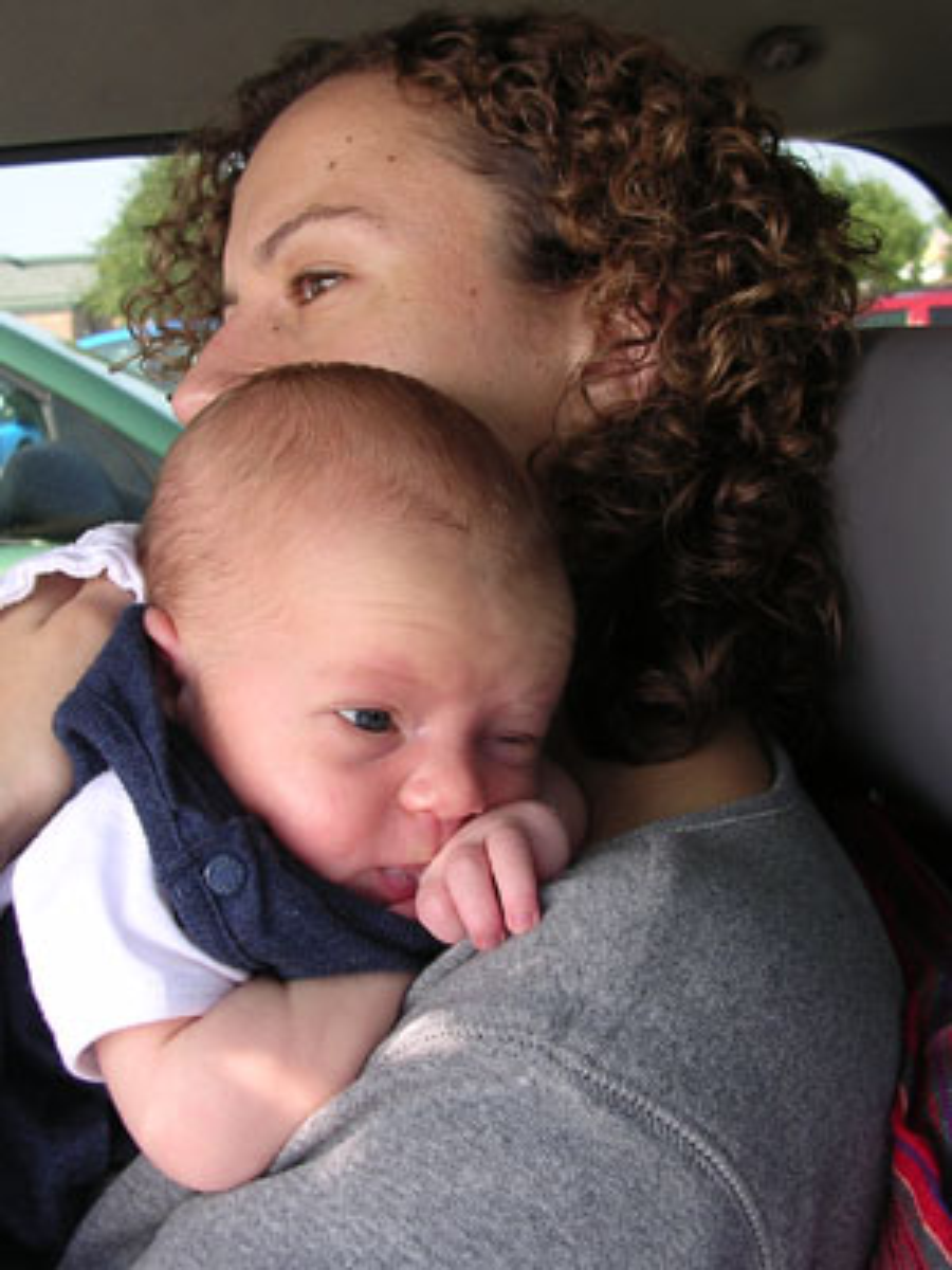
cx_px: 476
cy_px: 635
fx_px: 1393
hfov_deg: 37.7
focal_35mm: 38
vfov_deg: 49.0
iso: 100
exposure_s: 1/62.8
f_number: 2.8
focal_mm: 5.8
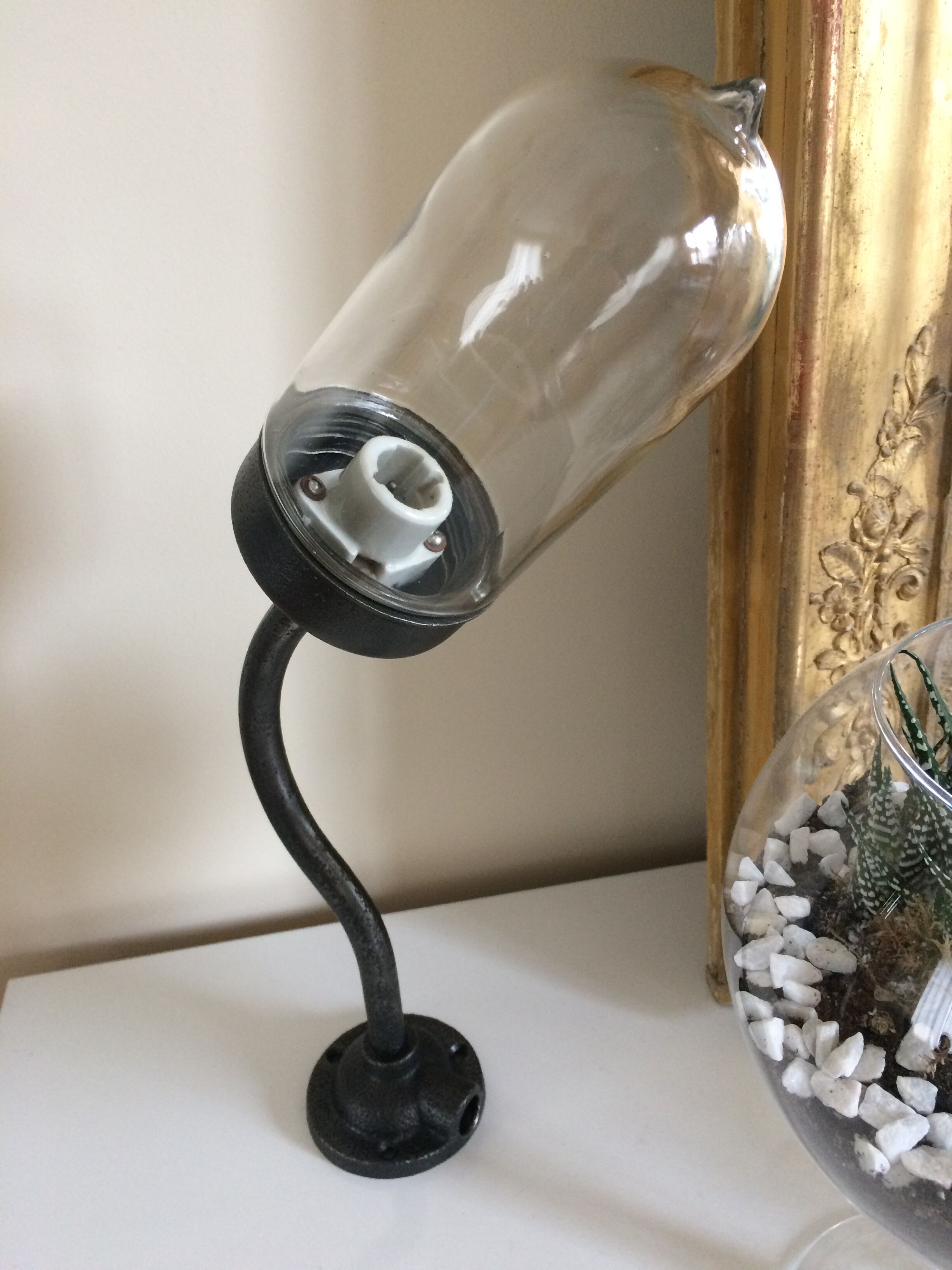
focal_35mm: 29
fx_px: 1063
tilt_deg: -29.7
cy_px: 635
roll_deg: +4.7
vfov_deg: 61.7
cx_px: 476
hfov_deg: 48.2
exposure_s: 1/33
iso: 250
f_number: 2.2
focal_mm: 4.15
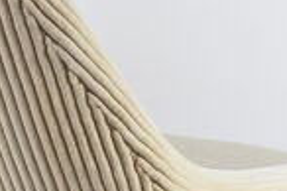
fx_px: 1426
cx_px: 69
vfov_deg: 7.6
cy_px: 190
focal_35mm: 179
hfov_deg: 11.5
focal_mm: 29
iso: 800
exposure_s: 1/125
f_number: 5
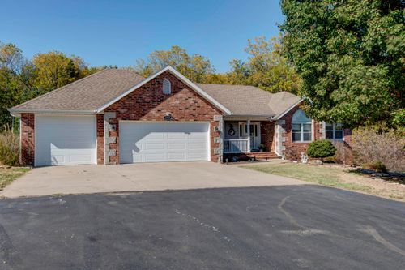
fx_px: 326
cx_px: 202
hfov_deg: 63.7
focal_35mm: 29
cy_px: 135
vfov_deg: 44.9
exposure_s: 1/500
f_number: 6.7
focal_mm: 29
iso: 100
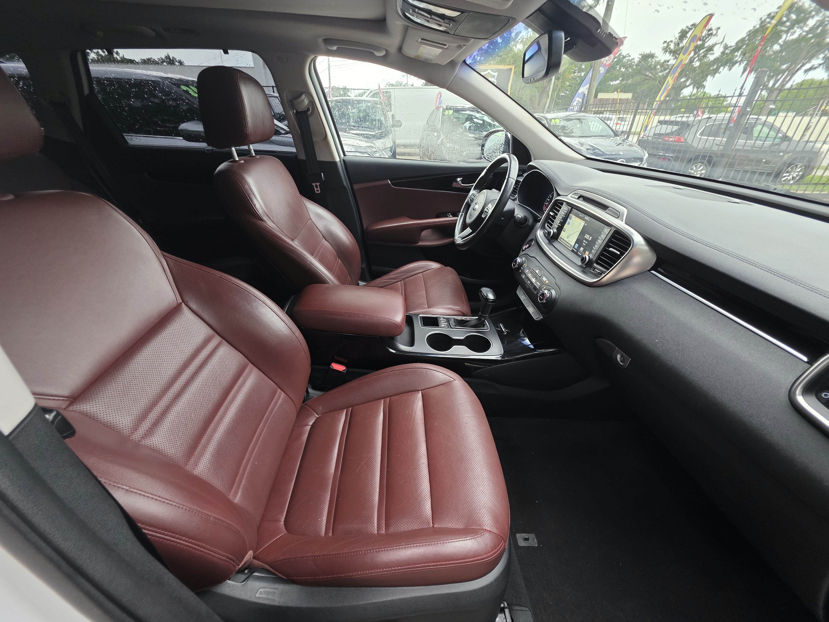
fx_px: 311
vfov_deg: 89.9
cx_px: 414
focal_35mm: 13
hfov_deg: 106.2
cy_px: 311
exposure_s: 1/50
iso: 320
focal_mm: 2.2
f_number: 1.9
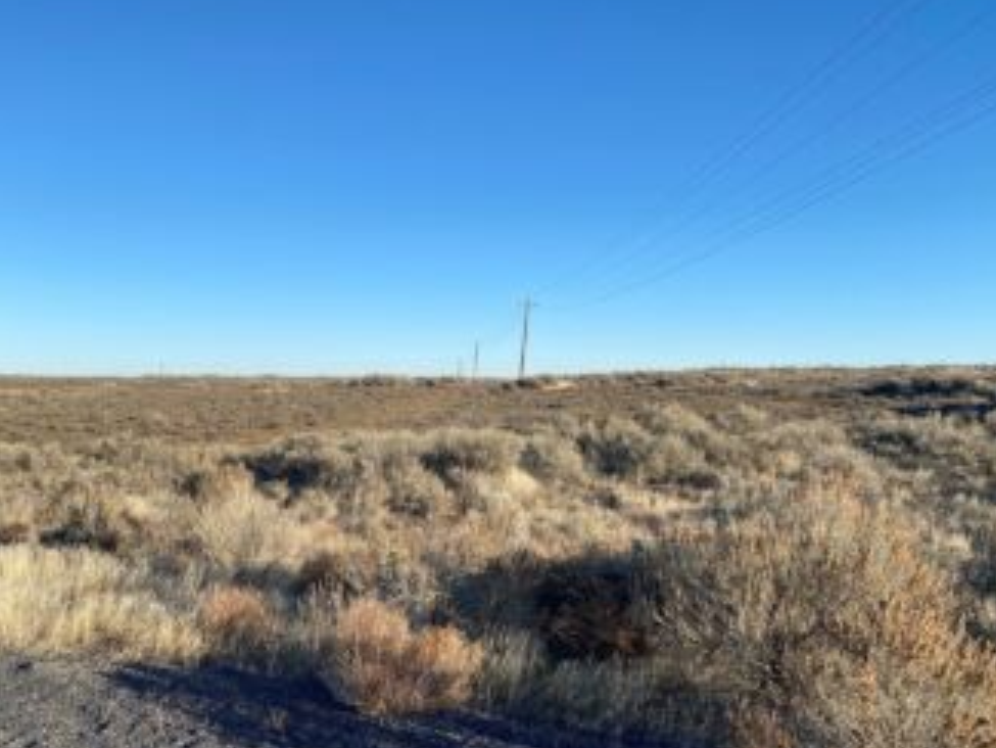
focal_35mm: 32
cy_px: 423
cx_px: 460
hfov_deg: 56.7
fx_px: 921
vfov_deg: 44.1
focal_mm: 4.25
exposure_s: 1/2315
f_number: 1.8
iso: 32
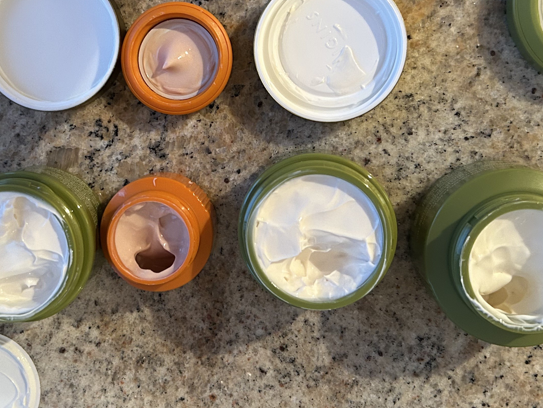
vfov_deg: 29.4
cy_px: 129
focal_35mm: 49
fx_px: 769
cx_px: 201
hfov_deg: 38.6
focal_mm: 5.7
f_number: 1.5
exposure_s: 1/60
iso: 320
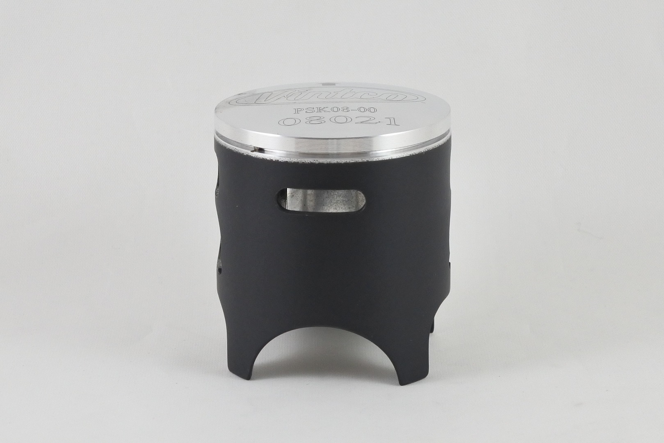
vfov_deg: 25.1
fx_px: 996
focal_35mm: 54
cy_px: 222
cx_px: 332
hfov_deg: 36.9
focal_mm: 20.1
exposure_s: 1/125
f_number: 4.8
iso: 500
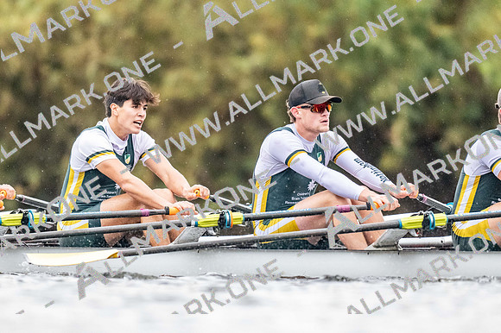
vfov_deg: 1.5
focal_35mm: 900
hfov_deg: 2.3
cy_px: 166
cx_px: 250
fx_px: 12517
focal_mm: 600
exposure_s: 1/2500
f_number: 4
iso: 5600
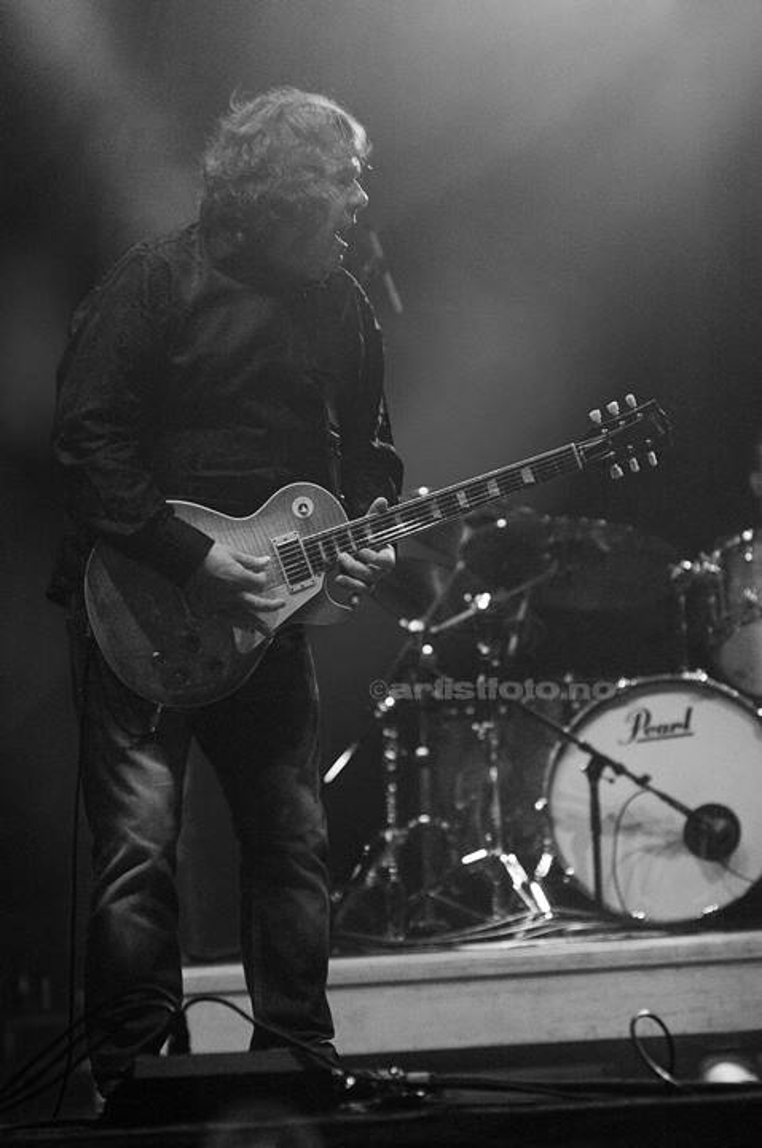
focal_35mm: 120
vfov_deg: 17.1
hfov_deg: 11.4
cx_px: 381
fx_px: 3821
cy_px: 574
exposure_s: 1/500
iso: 200
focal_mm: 80
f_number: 2.8
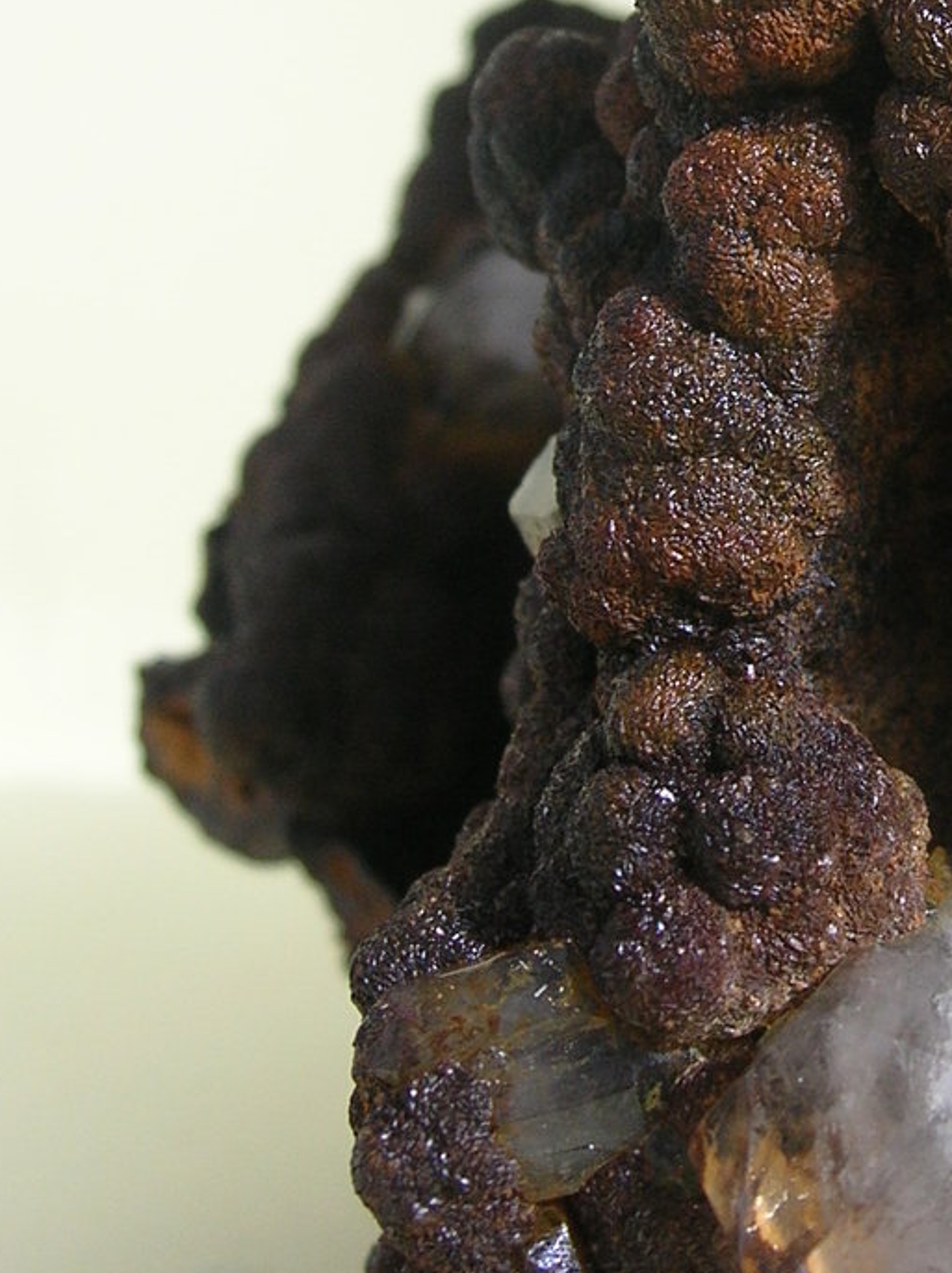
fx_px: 3086
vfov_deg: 23.0
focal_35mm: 84
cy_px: 291
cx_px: 845
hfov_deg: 17.3
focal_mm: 6
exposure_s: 1/62.2
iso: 50
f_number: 2.7
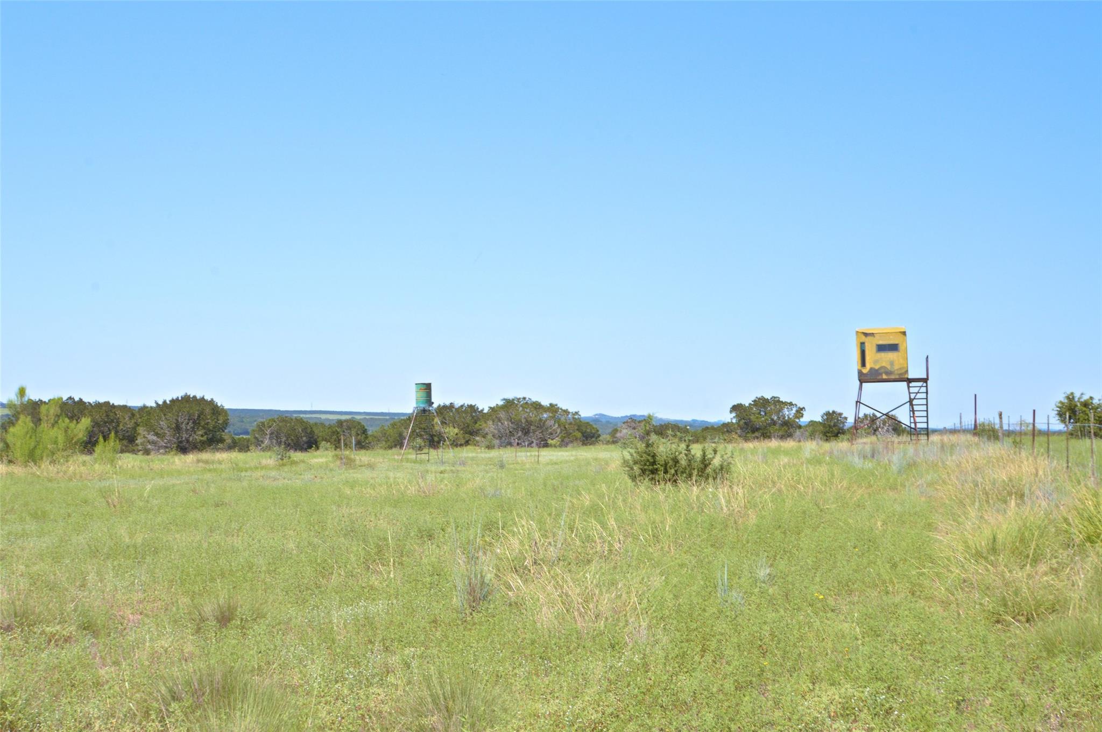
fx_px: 1101
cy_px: 366
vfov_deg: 36.8
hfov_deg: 53.2
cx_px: 551
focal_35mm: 36
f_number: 14
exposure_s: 1/50
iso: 200
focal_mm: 24
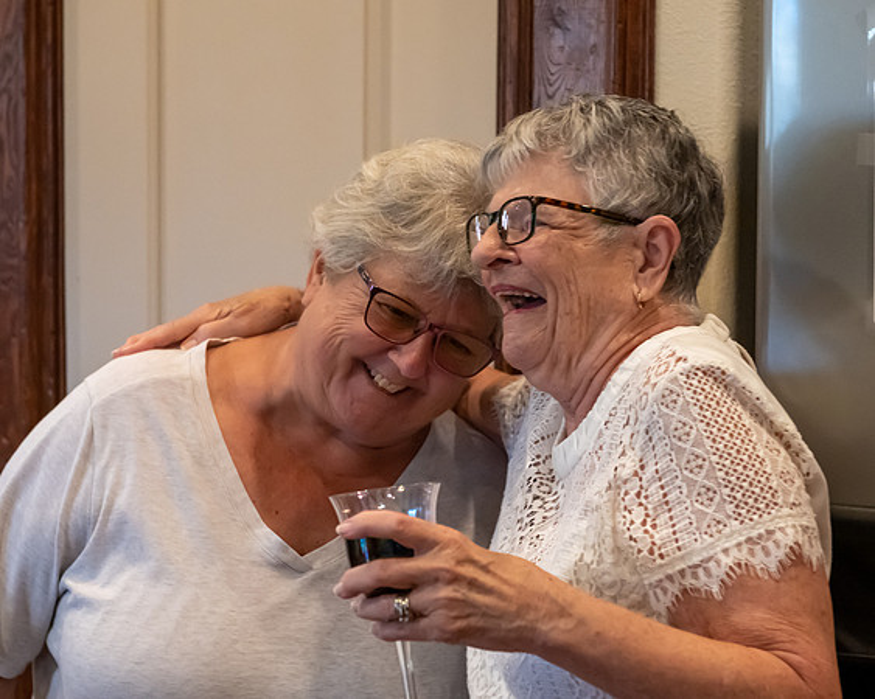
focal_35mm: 87
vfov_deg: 17.6
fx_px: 2259
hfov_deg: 21.9
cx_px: 380
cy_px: 351
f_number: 4.5
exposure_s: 1/200
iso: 7200
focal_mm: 62
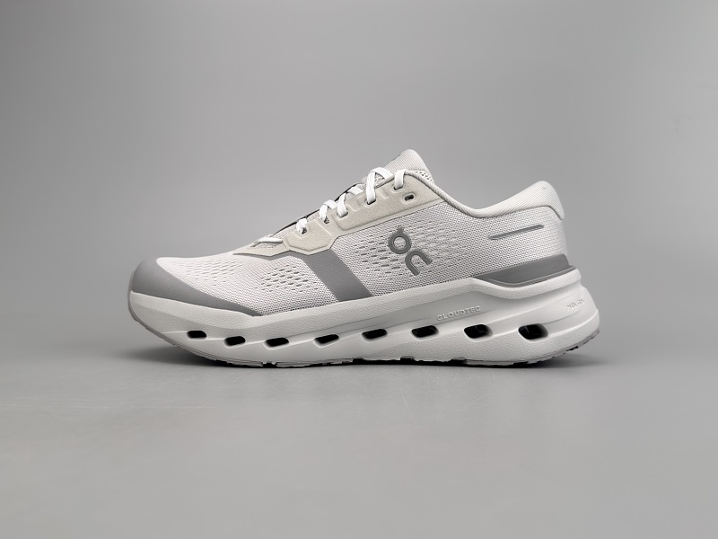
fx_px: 726
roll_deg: +0.4
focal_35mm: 35
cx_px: 359
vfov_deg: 40.7
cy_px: 270
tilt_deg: -1.1
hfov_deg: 52.6
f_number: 1.78
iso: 100
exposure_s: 1/707
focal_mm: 6.76
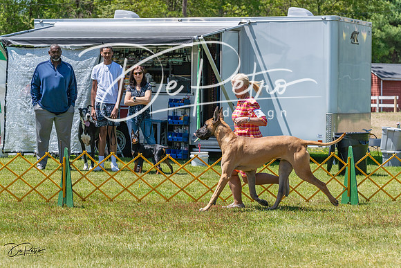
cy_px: 134
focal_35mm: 126
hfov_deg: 16.3
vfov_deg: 10.9
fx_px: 1401
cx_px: 200
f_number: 6.3
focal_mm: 120
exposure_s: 1/2500
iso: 500
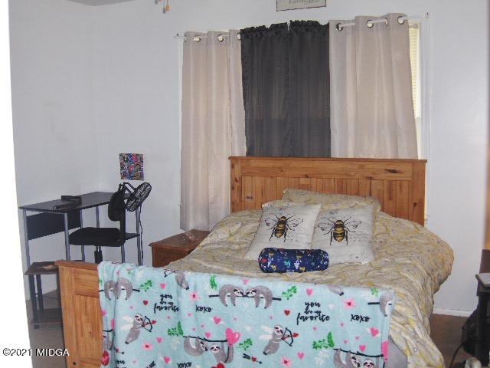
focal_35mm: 35
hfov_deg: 52.6
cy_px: 184
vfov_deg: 40.7
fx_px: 495
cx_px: 245
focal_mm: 7.5
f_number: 2.8
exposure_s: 1/60
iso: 100
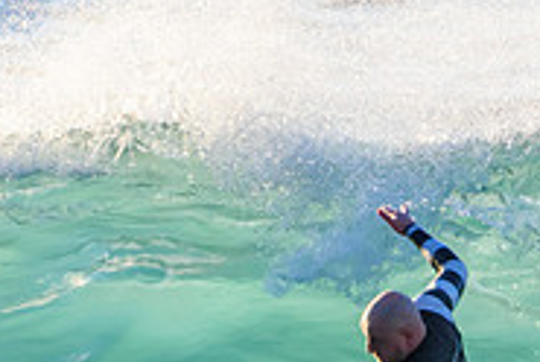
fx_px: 35246
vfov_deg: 0.6
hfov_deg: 0.9
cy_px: 466
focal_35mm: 2346
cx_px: 190
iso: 800
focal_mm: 500
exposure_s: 1/1600
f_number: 5.6
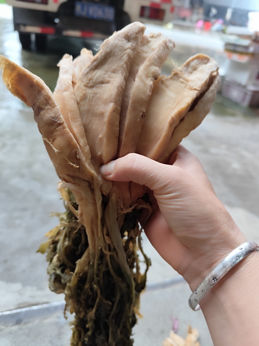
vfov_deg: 73.9
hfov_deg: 58.9
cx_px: 130
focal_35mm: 23
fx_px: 229
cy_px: 173
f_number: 1.65
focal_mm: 6.19
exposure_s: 1/50
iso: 500
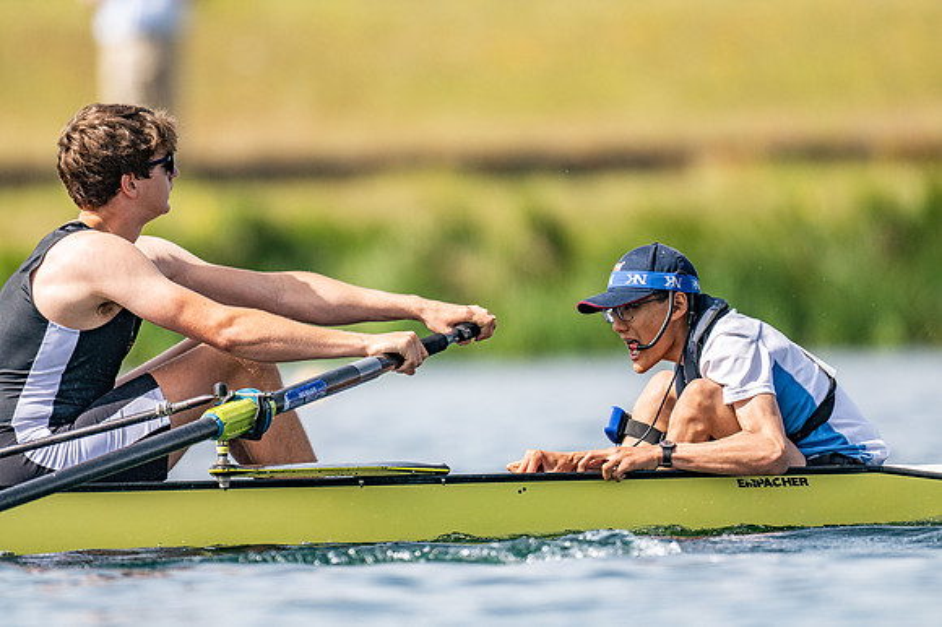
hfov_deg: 2.3
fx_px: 23536
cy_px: 314
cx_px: 471
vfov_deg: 1.5
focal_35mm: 900
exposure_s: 1/2500
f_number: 4
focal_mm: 600
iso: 220
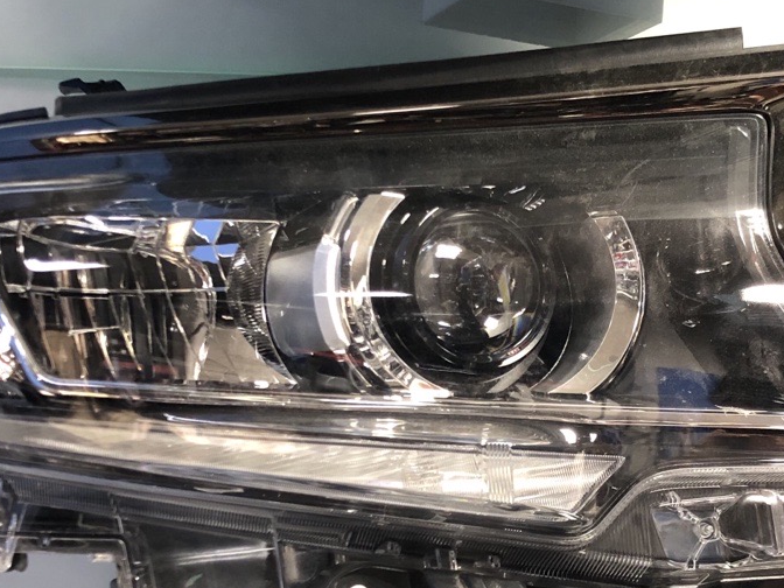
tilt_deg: +1.0
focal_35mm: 60
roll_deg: -1.9
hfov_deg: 32.2
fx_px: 1359
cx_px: 435
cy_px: 414
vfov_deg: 24.2
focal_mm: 4
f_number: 1.8
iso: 64
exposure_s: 1/15
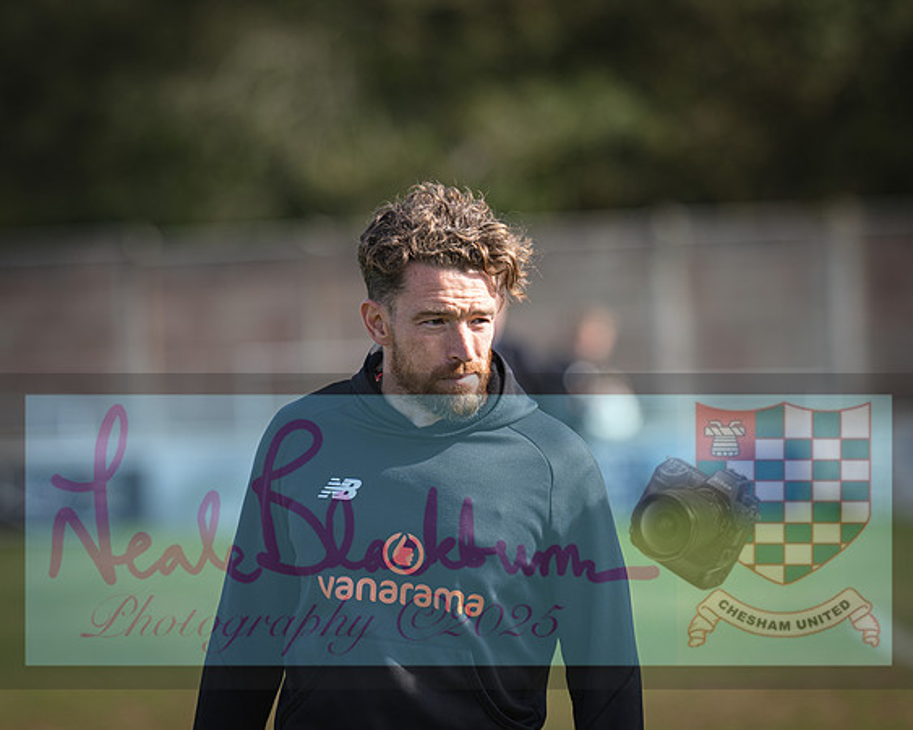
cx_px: 427
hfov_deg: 8.5
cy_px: 365
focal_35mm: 228
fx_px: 6148
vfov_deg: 6.8
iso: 32
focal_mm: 135
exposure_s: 1/800
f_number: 2
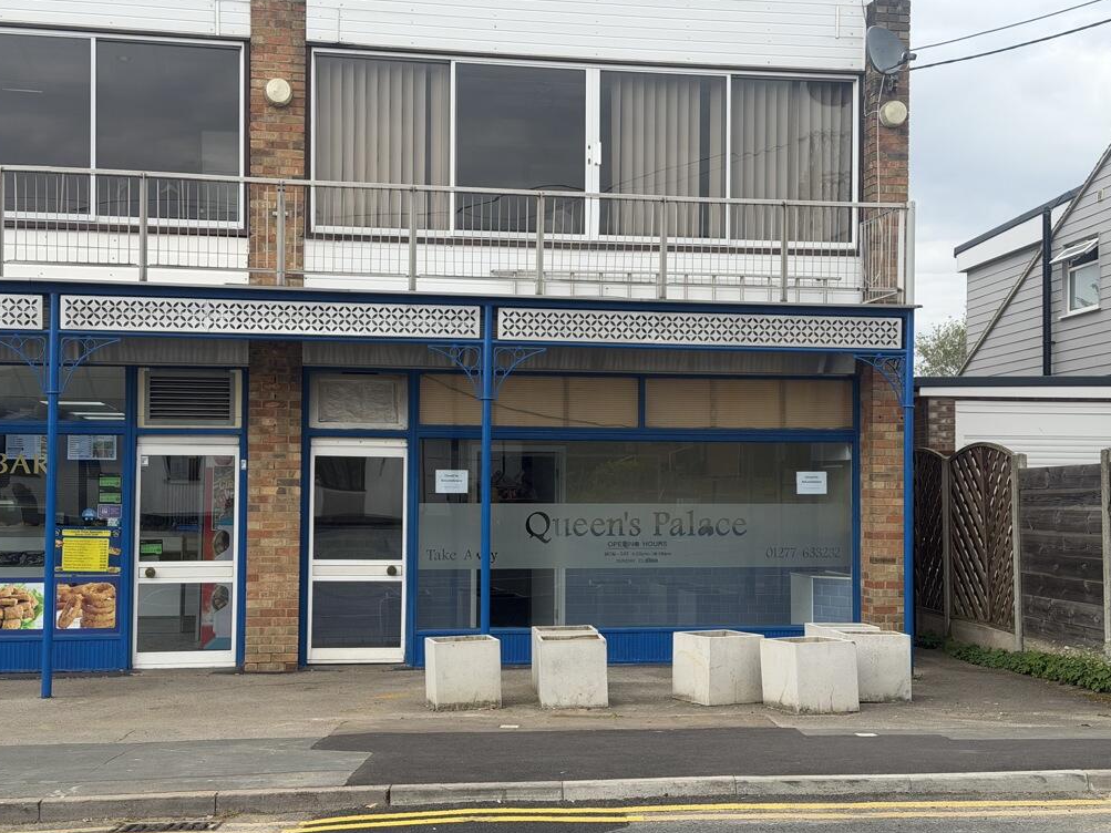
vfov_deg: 29.7
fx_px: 1572
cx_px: 552
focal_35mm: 49
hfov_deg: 38.9
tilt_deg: +2.8
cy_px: 419
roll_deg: -0.4
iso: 64
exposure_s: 1/2667
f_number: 1.78
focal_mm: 6.76
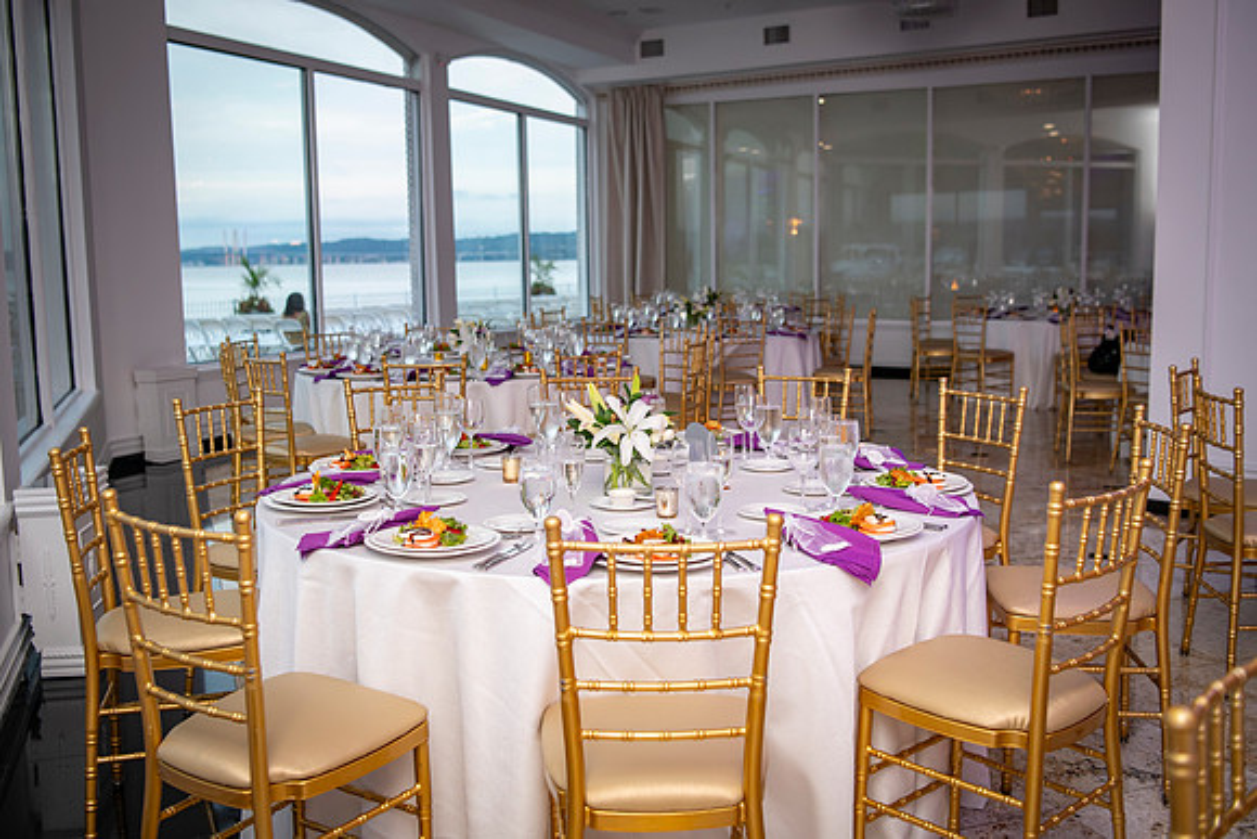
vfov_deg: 38.4
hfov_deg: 55.1
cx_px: 619
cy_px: 411
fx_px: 1205
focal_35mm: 35
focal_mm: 32
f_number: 2.8
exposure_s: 1/400
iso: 800
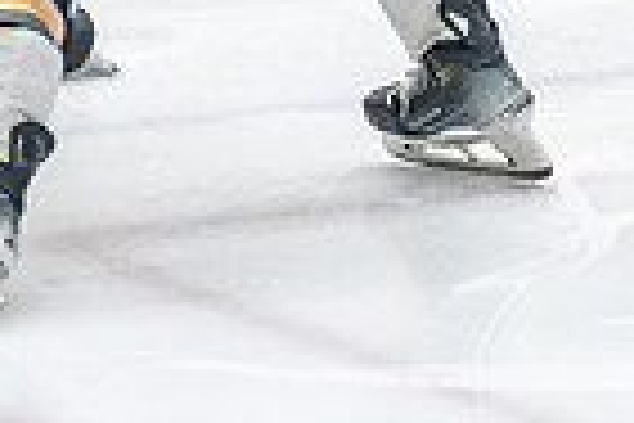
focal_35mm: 346
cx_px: -415
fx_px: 6093
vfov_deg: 3.9
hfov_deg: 5.9
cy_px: -422
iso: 3200
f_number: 2.8
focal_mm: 70
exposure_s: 1/800
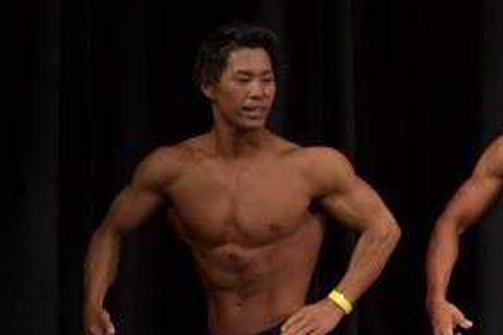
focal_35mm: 722
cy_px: 359
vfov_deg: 1.9
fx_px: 10082
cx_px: 657
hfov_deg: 2.9
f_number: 5.6
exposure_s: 1/400
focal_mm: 180
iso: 3200
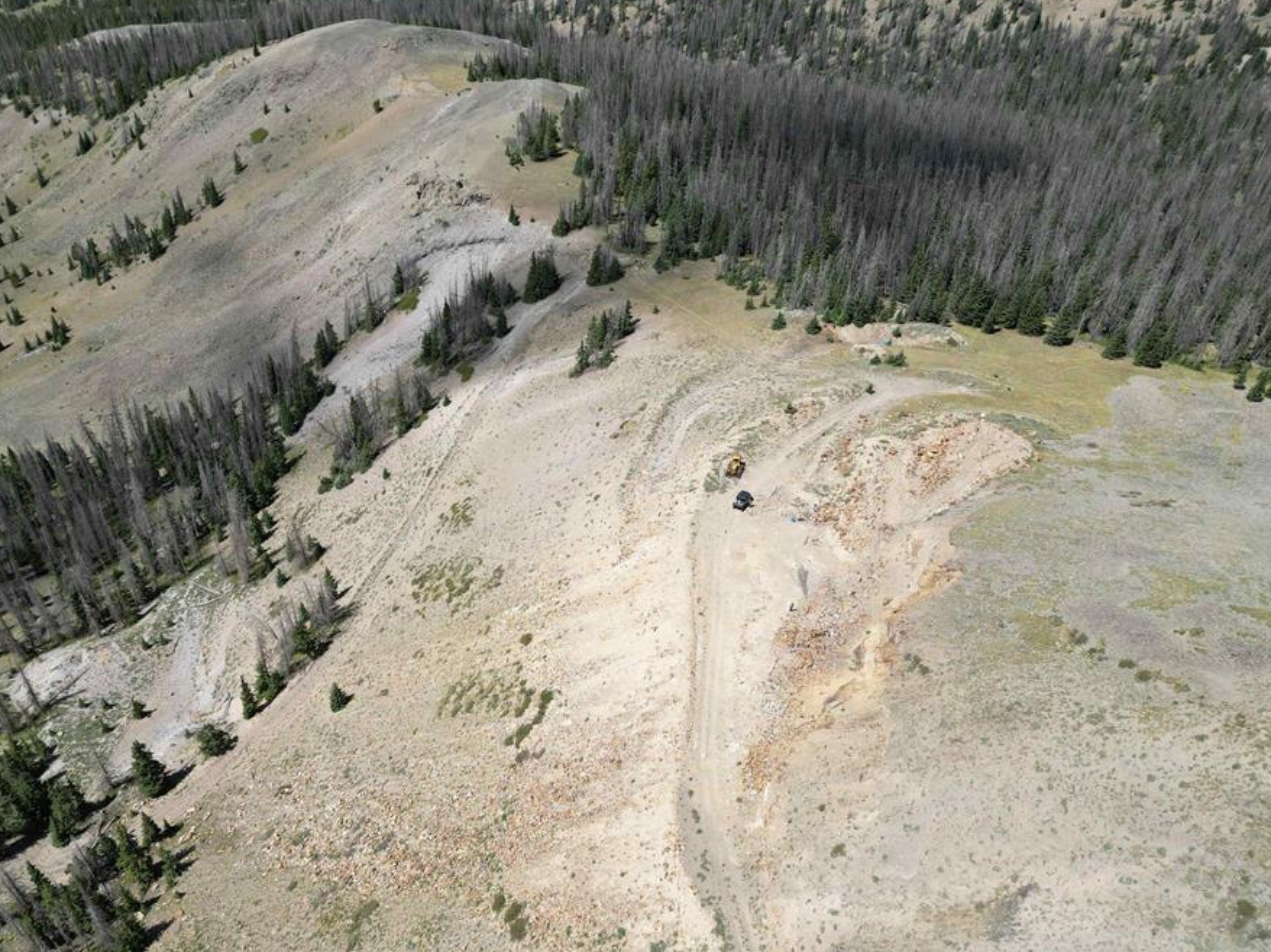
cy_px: 490
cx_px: 549
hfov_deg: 63.2
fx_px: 1028
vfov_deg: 49.7
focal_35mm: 28
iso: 120
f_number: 1.7
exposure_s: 1/3200
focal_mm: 6.72
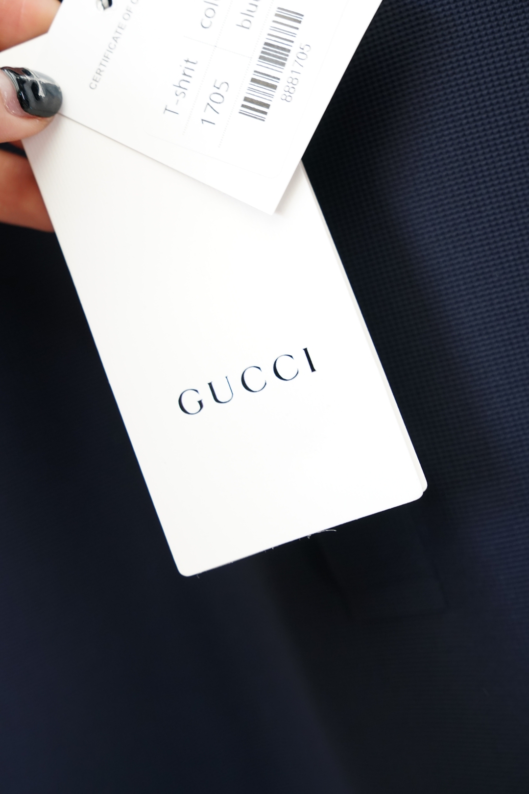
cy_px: 397
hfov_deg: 26.5
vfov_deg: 38.9
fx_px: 1124
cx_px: 264
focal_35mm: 51
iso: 640
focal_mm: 34
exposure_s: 1/125
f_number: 3.5
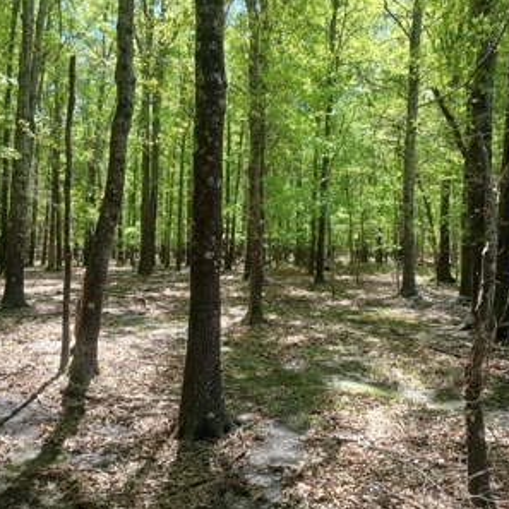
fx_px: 516
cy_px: 255
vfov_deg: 52.5
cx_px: 267
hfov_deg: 52.5
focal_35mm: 31
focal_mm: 3.98
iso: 32
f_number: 1.8
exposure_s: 1/120
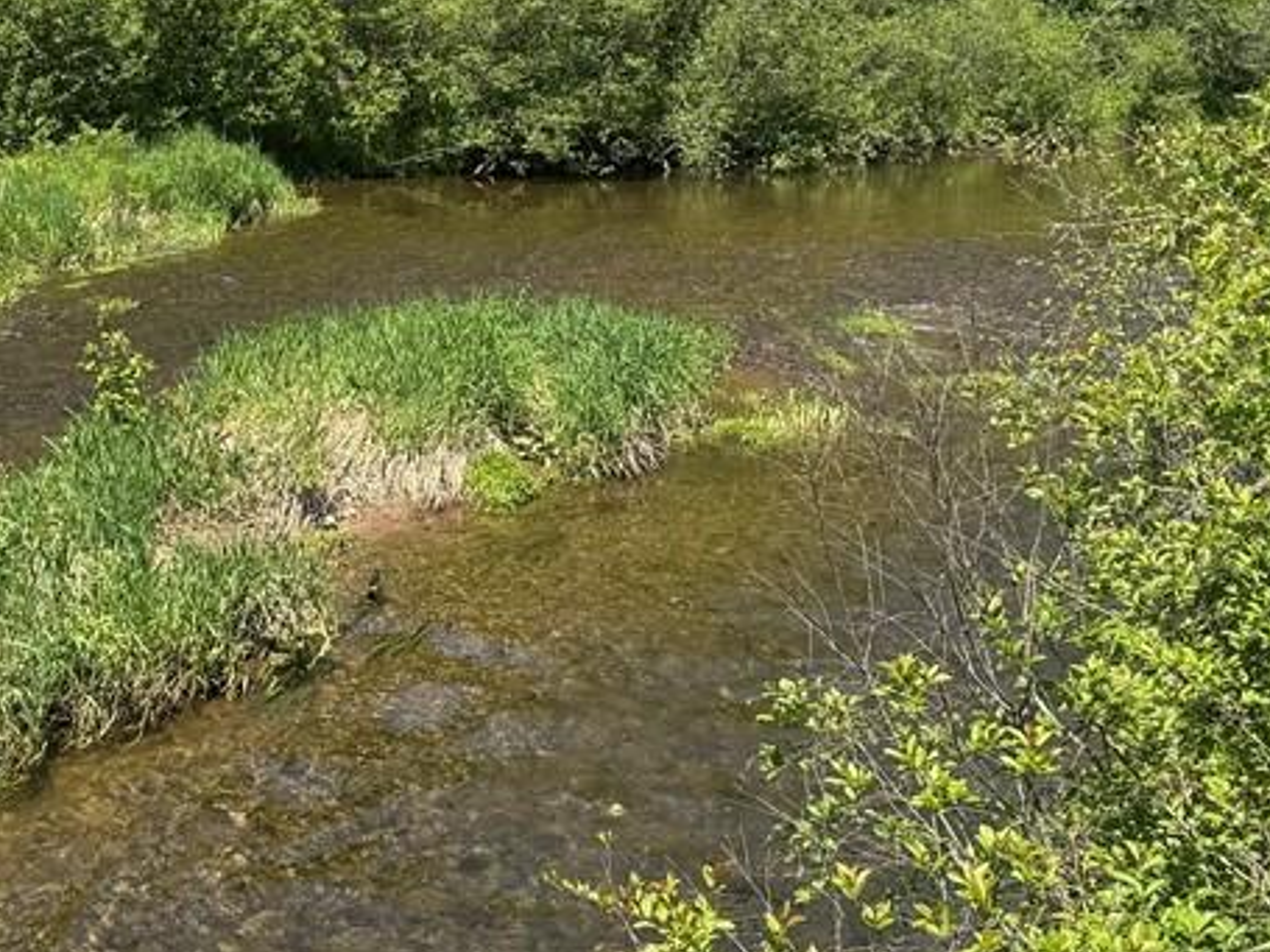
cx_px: 399
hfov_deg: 35.1
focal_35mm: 54
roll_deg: -0.8
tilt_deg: -2.4
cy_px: 120
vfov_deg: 26.2
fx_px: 1981
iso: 80
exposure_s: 1/2331
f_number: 1.78
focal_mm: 6.76
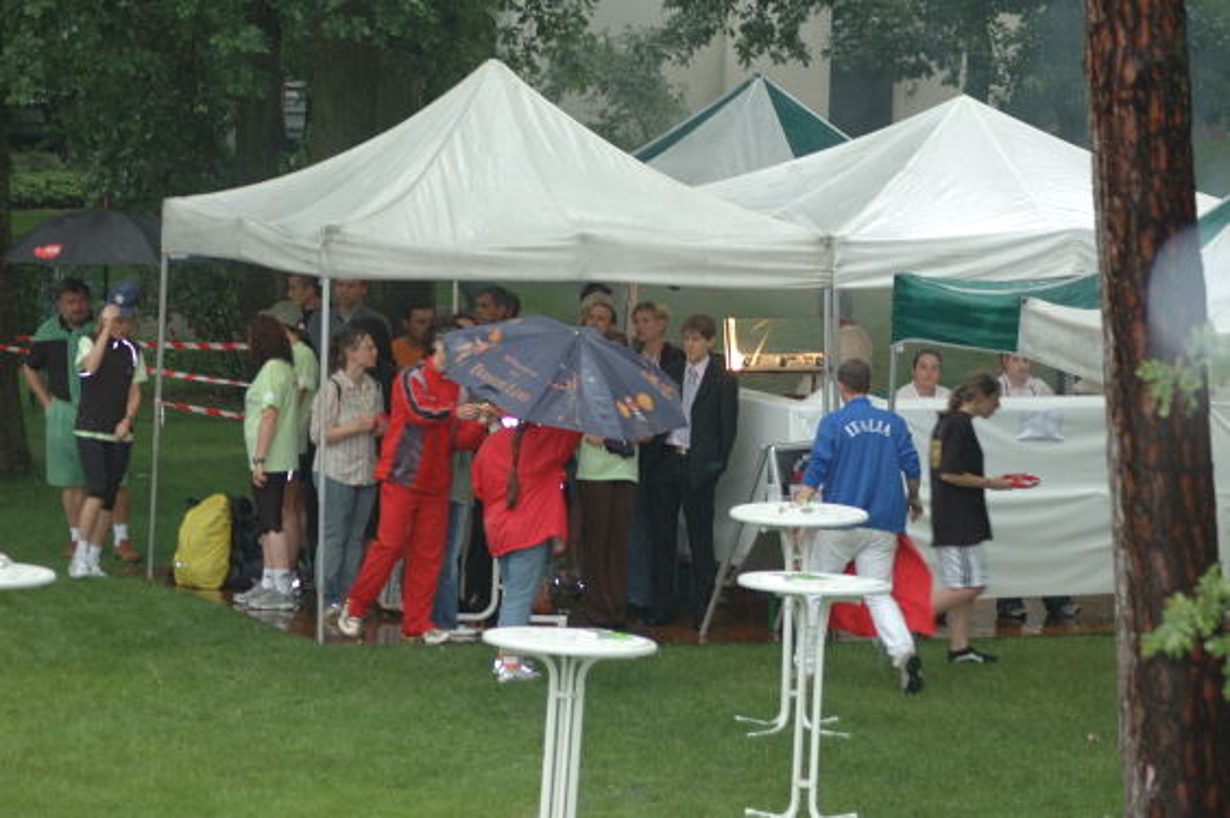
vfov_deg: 9.1
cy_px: 409
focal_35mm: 150
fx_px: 5120
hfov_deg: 13.7
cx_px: 615
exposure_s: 1/60
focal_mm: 100
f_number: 4.8
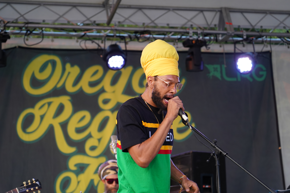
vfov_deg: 13.0
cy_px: 96
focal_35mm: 105
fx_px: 846
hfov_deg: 19.5
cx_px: 145
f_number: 4
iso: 1000
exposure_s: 1/160
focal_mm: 105
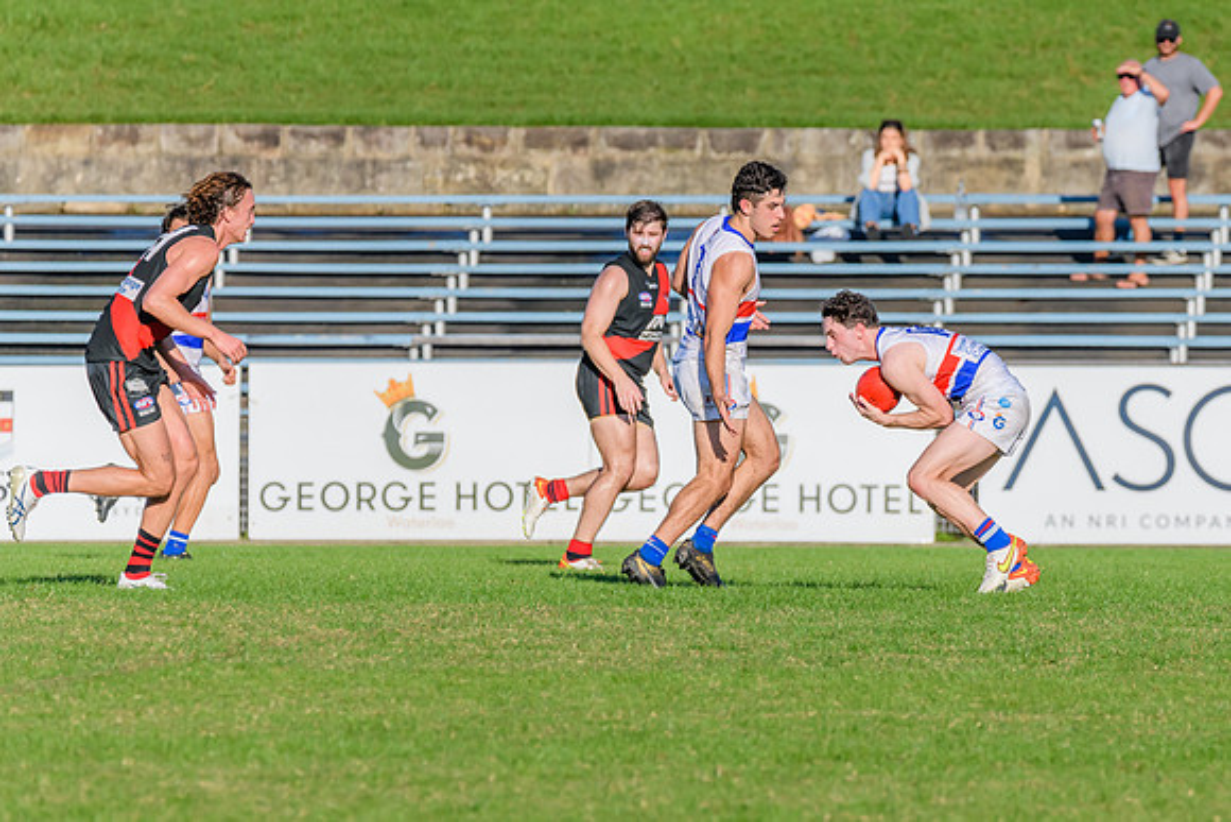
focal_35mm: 571
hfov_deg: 3.6
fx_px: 19533
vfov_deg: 2.4
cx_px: 862
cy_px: 536
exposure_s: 1/2000
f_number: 11
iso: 800
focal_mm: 400
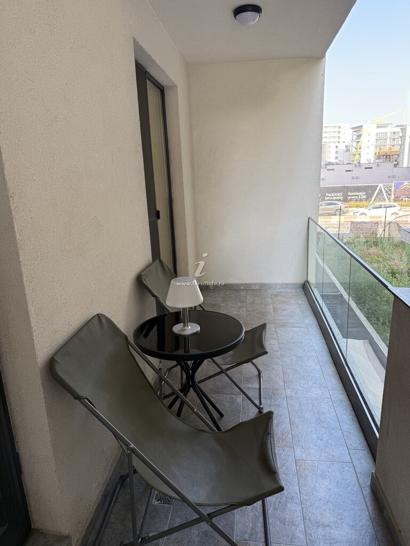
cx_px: 205
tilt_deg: -14.6
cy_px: 273
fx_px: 379
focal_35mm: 24
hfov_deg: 56.8
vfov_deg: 71.6
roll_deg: +2.2
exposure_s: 1/139
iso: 80
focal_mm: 6.76
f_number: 1.78
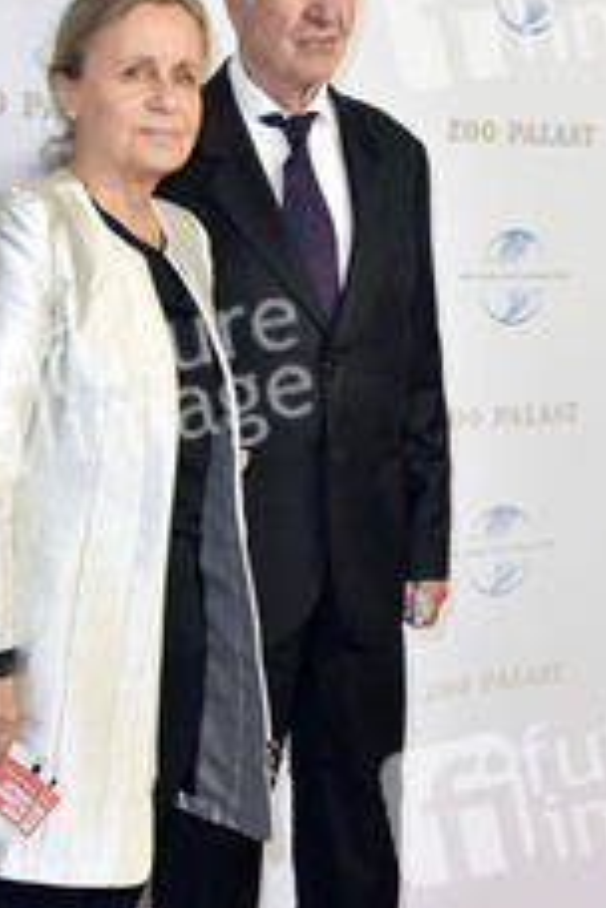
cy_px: 593
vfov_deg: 25.6
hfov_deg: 17.2
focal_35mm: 79
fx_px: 1995
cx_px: 223
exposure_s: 1/125
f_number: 6.3
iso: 640
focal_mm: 45
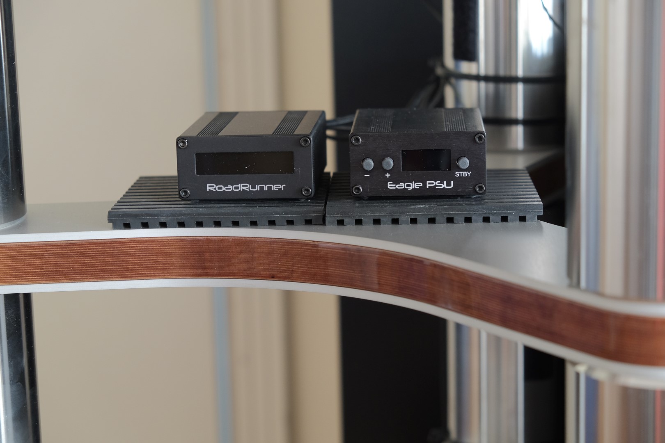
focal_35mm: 83
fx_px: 1533
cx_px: 332
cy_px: 222
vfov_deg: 16.5
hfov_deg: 24.5
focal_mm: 55
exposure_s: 1/8
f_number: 4
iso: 800
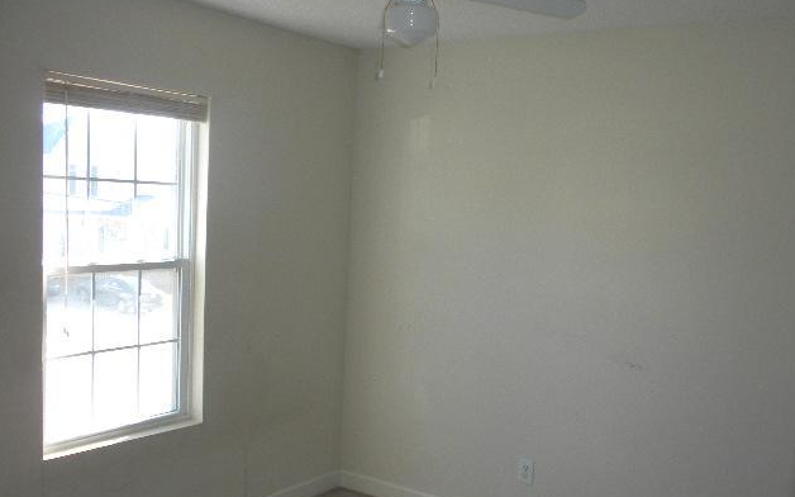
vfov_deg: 31.9
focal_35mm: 40
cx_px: 404
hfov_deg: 49.3
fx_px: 866
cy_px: 292
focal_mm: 6.6
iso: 133
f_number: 3.5
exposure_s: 1/78.6
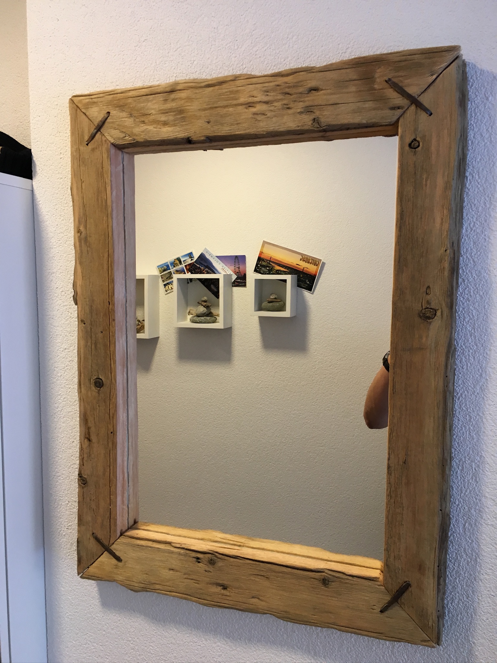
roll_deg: +1.5
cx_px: 248
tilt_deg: -5.4
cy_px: 332
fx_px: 555
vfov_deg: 61.7
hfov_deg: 48.2
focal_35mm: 29
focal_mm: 4.15
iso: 100
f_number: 2.2
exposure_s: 1/33
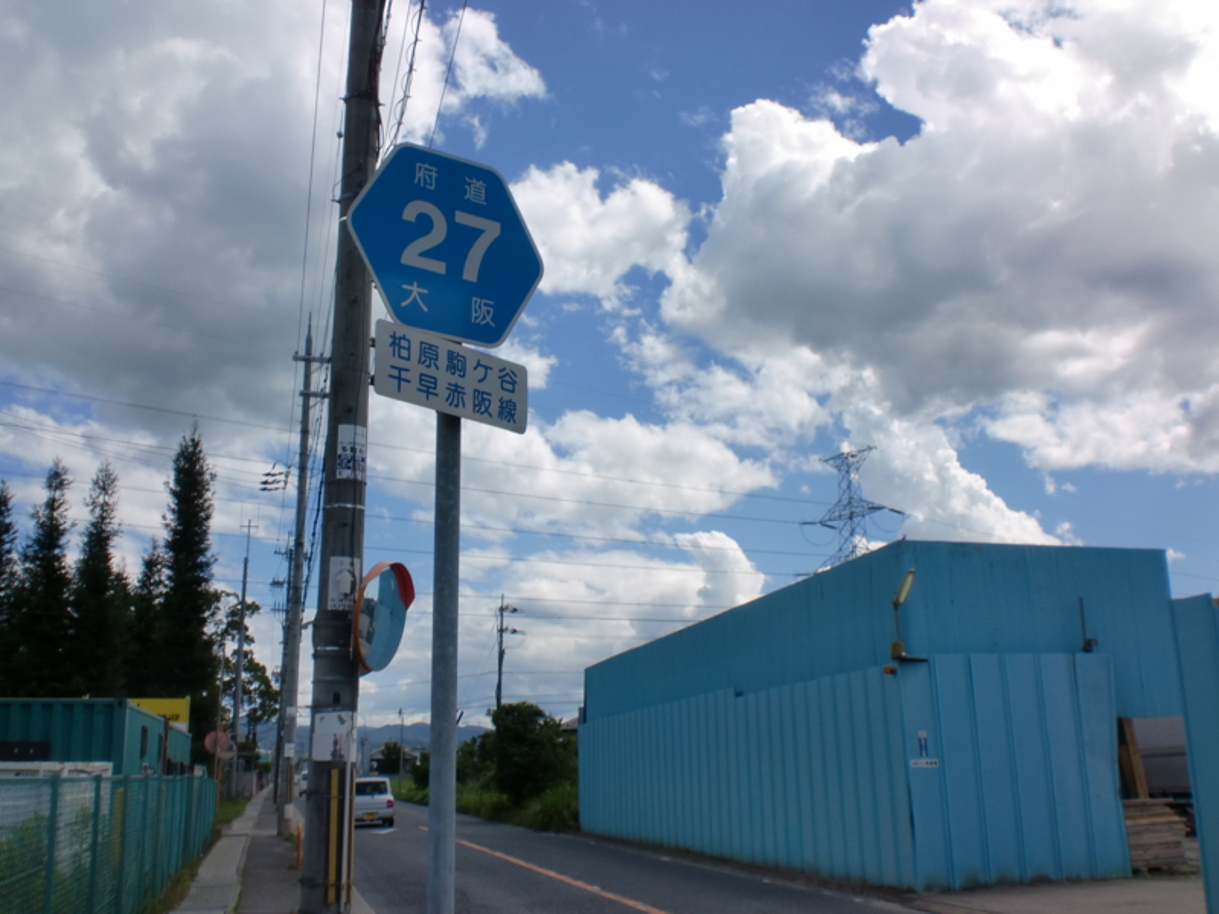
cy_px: 457
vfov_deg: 40.7
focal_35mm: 35
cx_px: 610
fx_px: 1233
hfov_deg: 52.6
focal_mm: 6.3
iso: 64
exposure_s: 1/640
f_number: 5.6
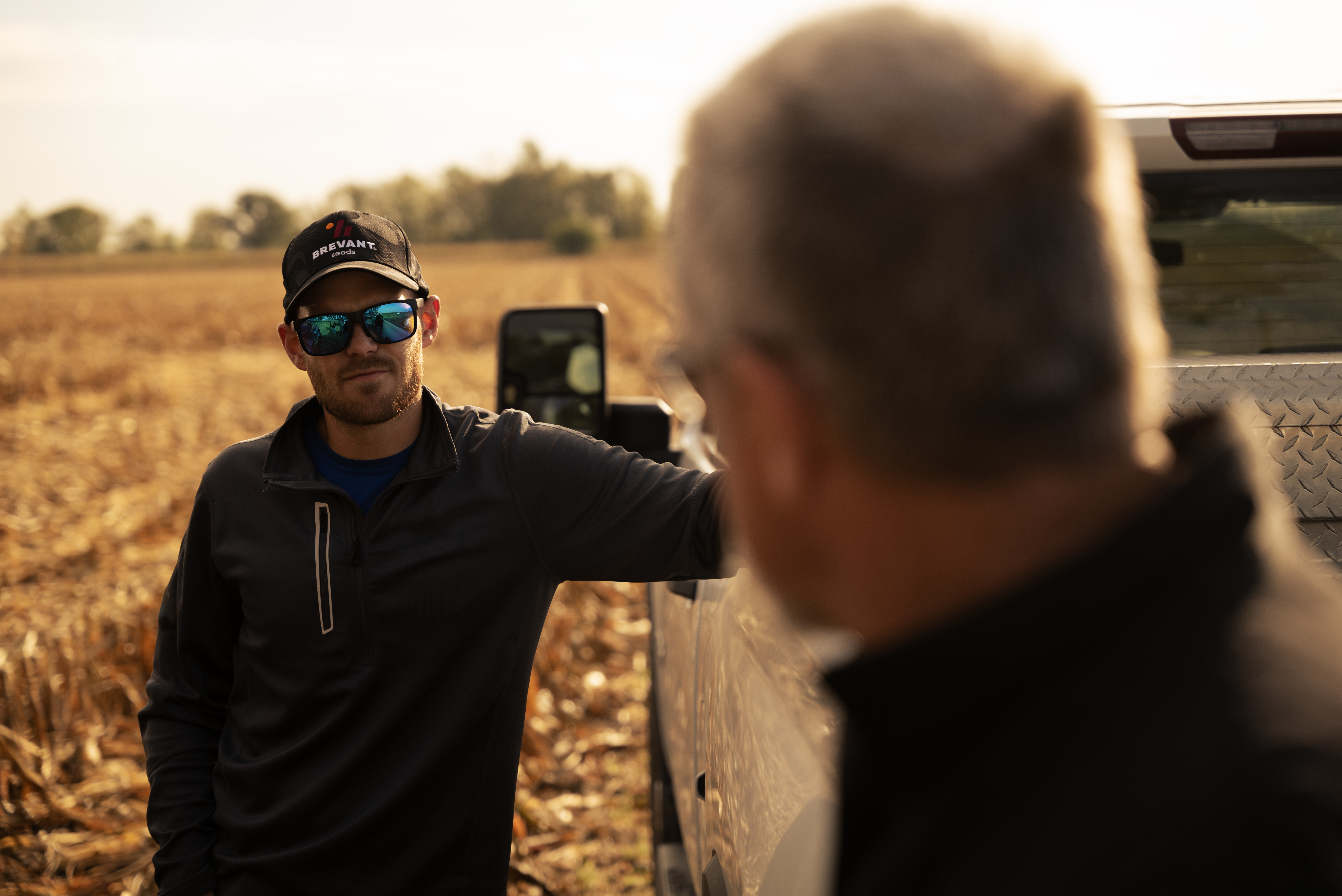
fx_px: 2647
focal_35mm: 71
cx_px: 670
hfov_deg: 28.4
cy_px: 443
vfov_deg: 19.2
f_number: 2.8
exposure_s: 1/1000
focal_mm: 70
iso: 100
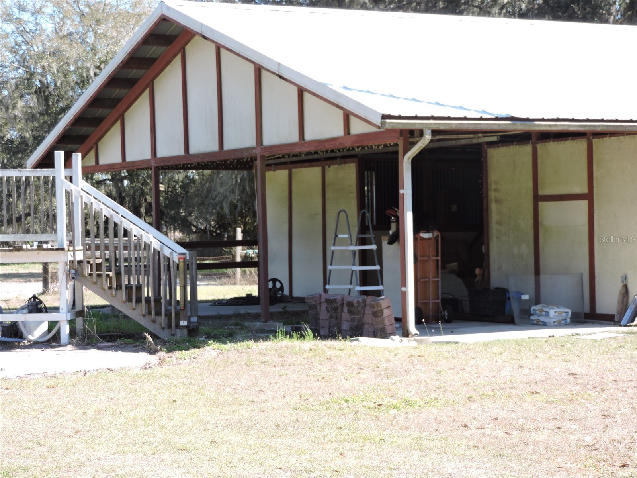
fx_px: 1656
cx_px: 318
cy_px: 239
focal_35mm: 90
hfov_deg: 21.8
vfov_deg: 16.4
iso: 100
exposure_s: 1/160
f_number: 4.1
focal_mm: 16.1
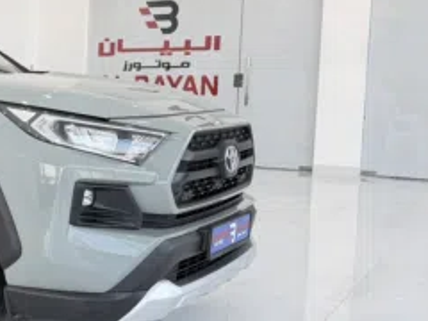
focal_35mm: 64
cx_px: -111
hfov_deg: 26.3
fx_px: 791
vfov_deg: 22.9
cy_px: 157
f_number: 1.78
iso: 100
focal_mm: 6.76
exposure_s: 1/121
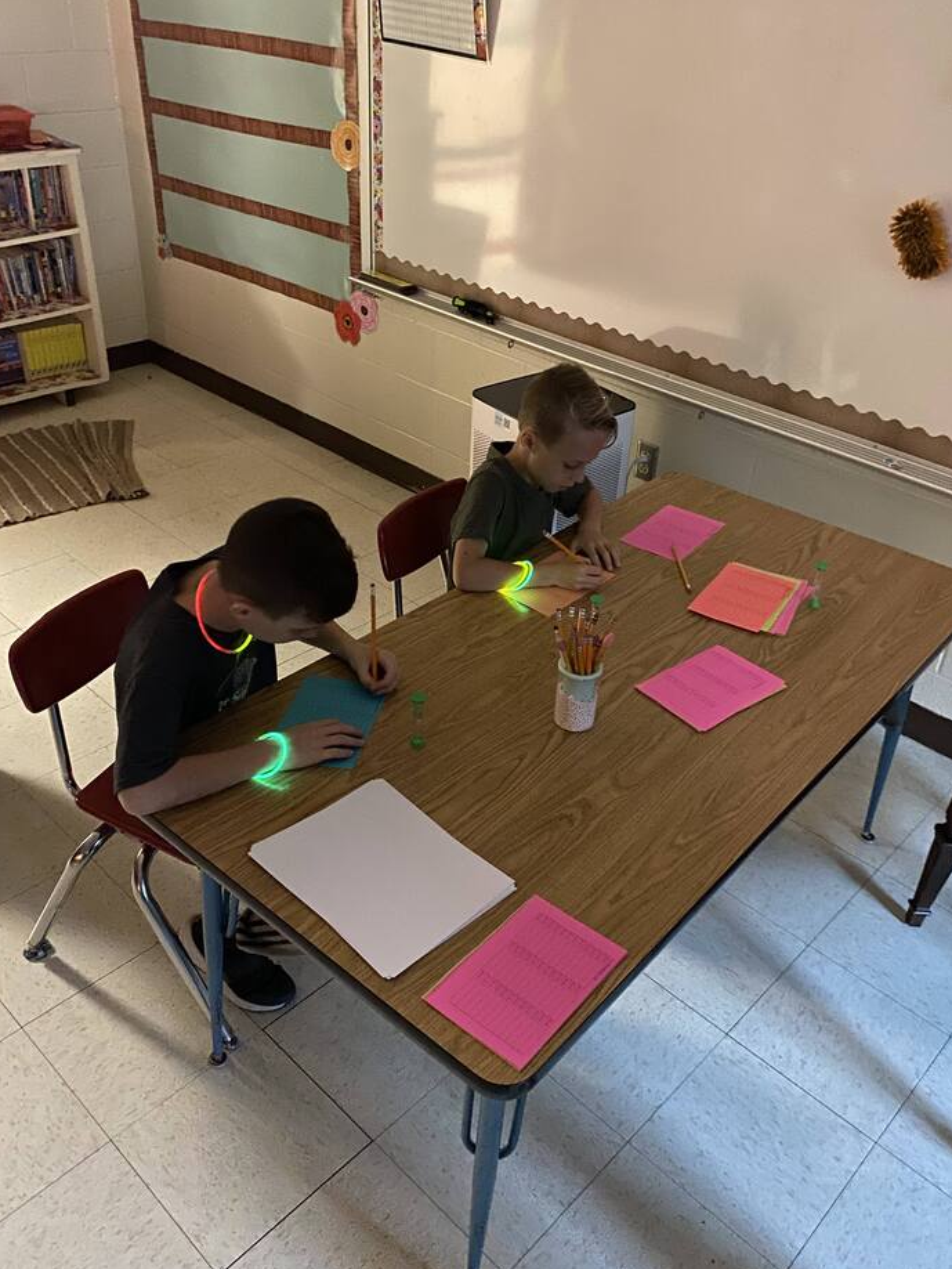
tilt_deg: -31.8
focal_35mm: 29
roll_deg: -4.0
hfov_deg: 48.2
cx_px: 495
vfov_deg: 61.6
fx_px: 1063
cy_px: 634
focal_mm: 4.25
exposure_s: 1/20
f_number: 1.8
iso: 800
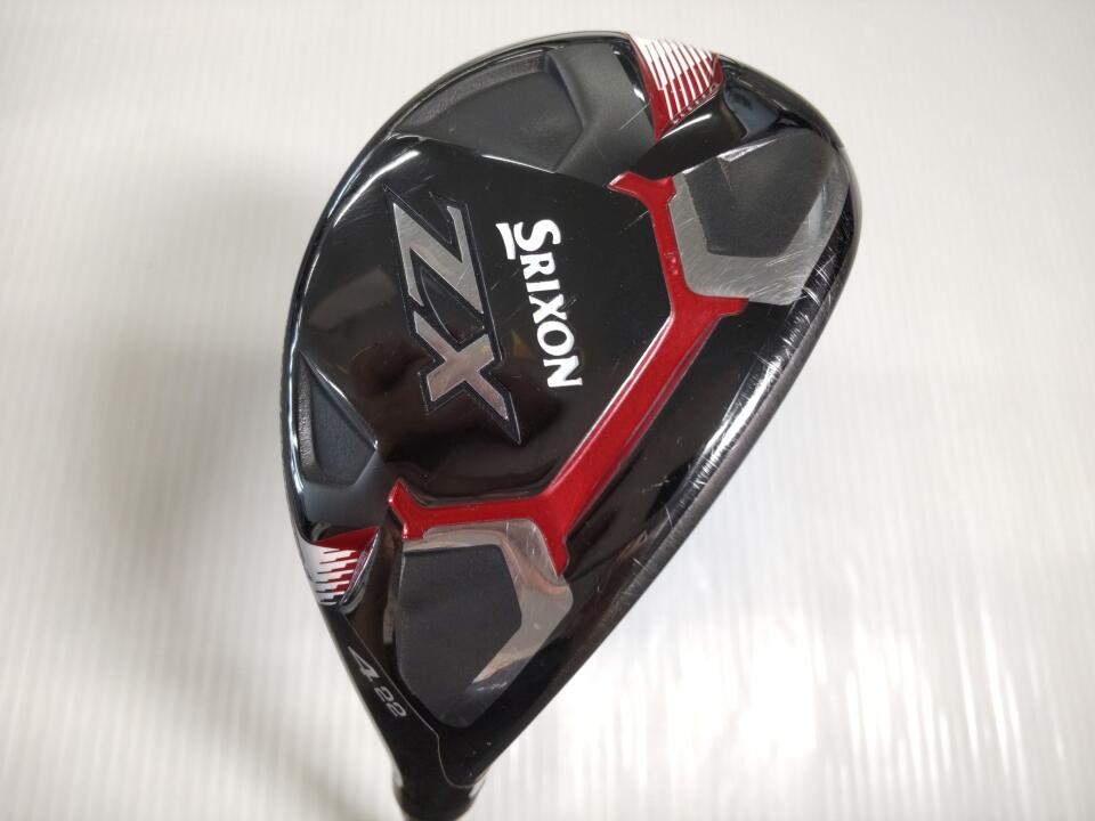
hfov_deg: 71.6
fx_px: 759
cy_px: 410
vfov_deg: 56.8
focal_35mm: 24
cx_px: 548
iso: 67
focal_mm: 3.43
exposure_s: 1/50
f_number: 2
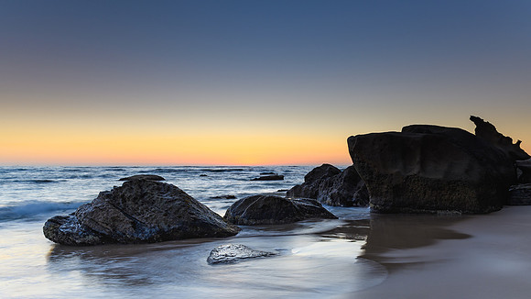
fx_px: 414
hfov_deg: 65.0
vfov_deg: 39.2
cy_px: 198
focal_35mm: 29
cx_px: 304
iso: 80
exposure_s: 1/1.25
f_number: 5.6
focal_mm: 16
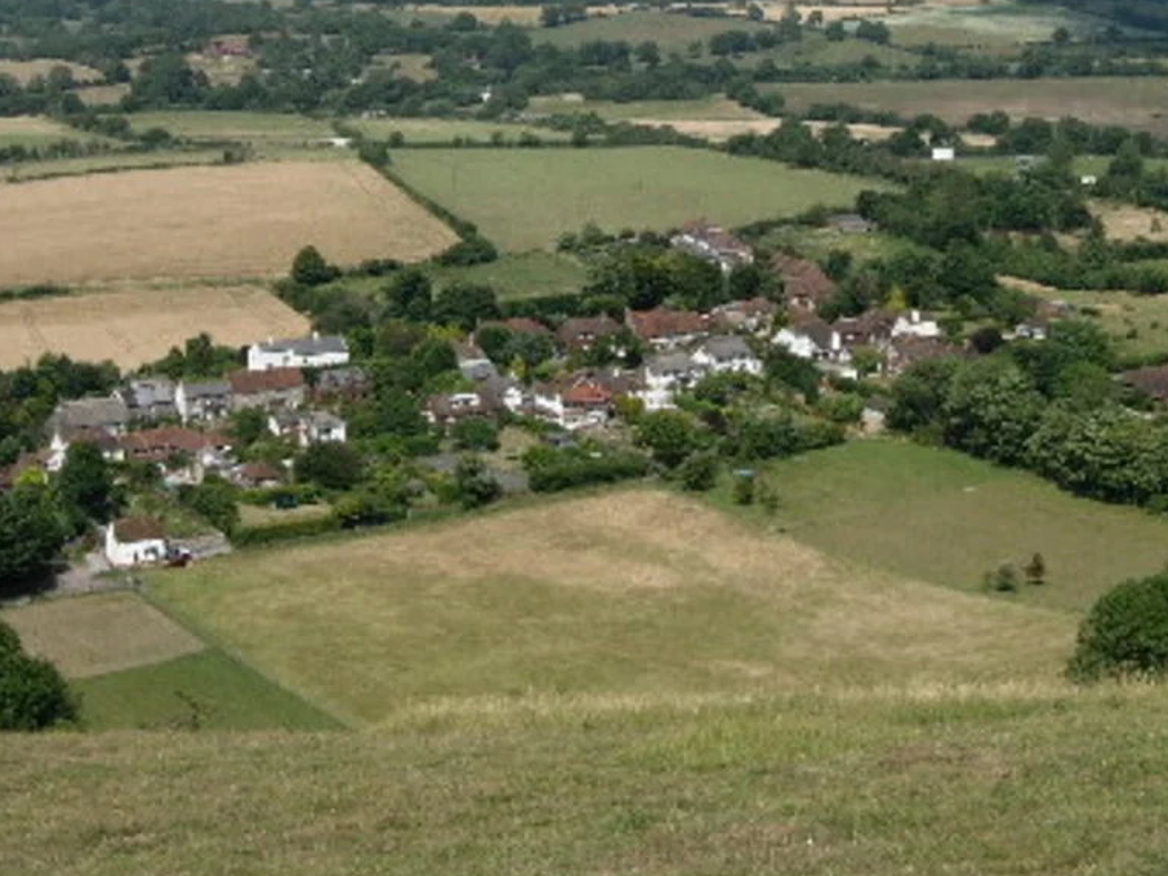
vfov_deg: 20.1
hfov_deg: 27.0
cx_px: 684
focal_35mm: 72
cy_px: 138
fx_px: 2429
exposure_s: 1/939
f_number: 4.8
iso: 64
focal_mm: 7.8
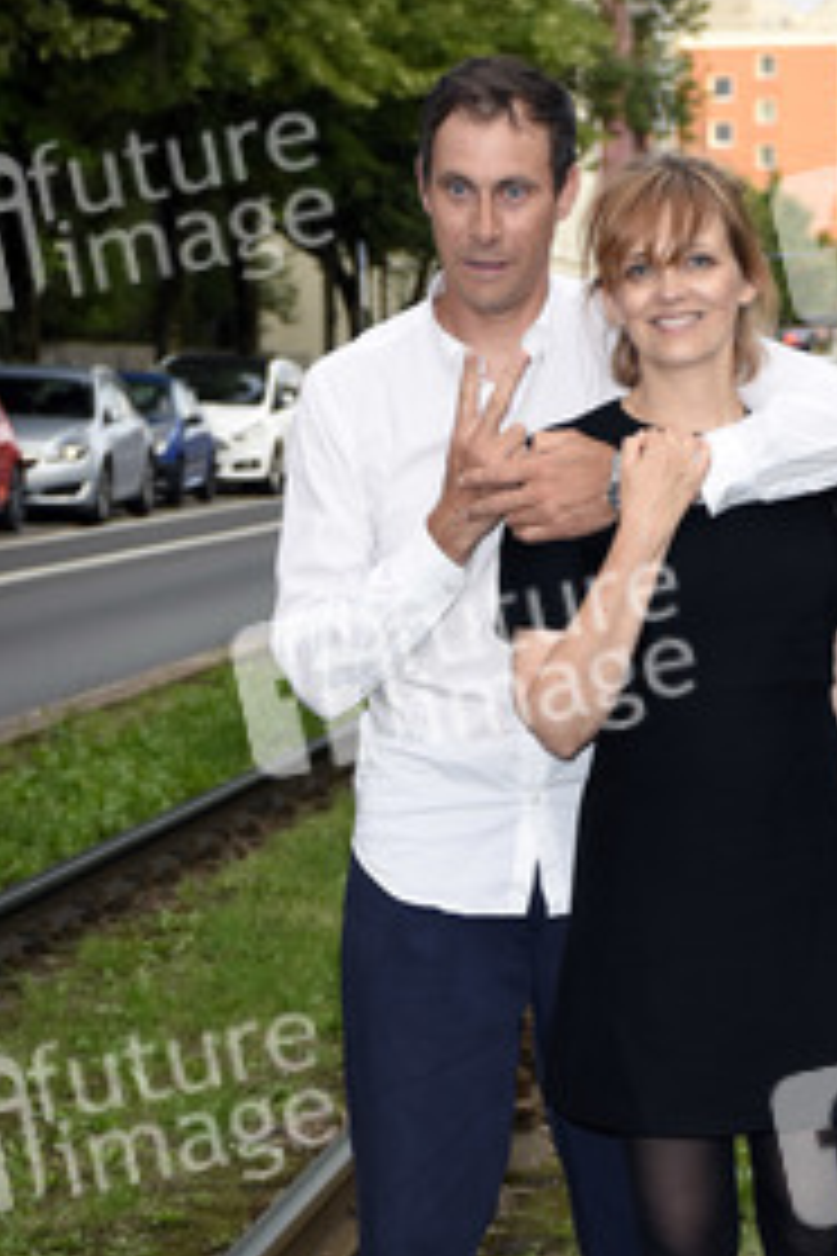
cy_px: 896
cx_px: 594
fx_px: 4499
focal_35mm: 129
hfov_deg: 10.6
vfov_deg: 15.8
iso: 1000
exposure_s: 1/160
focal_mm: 60
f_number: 6.3
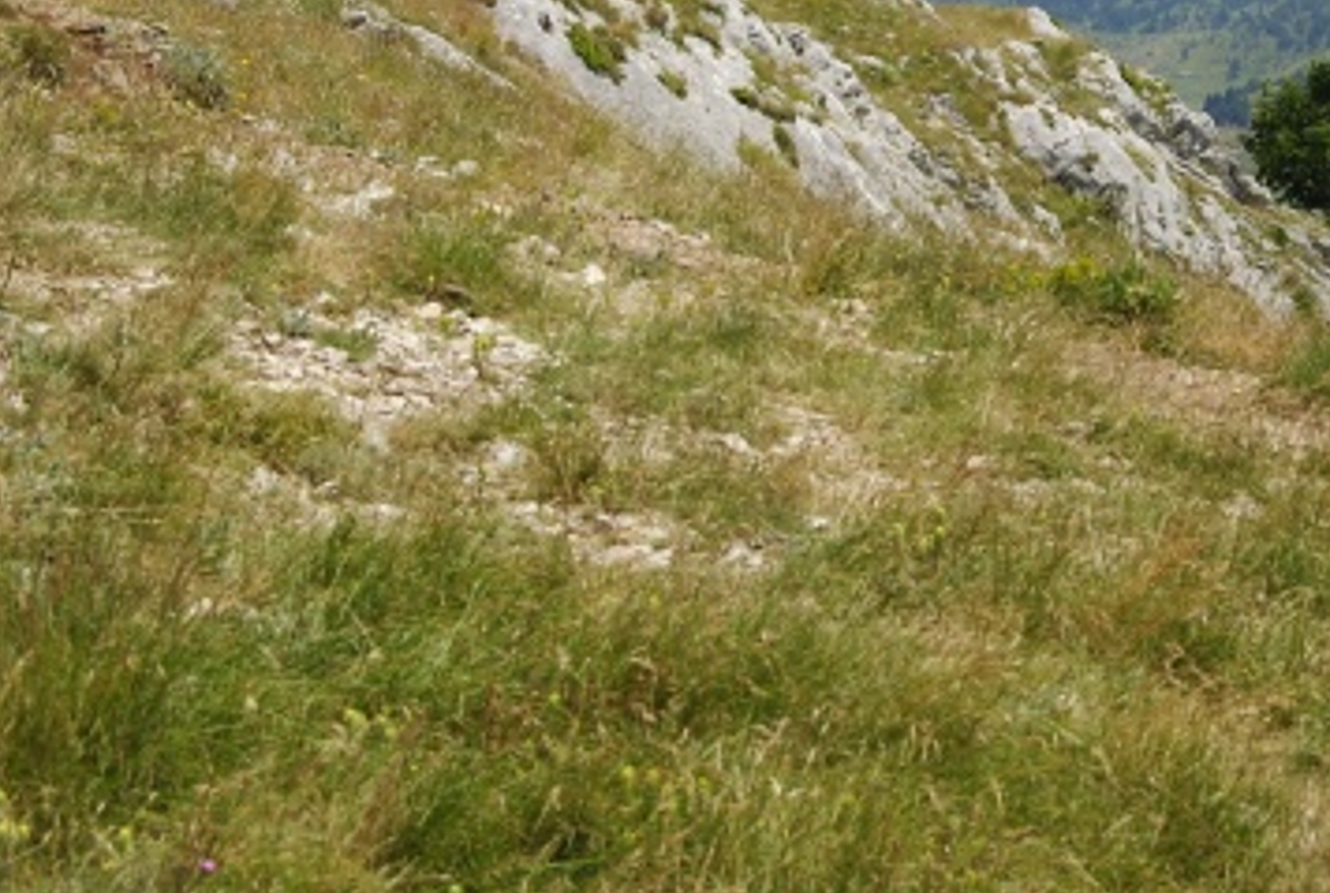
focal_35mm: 101
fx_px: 3739
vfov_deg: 13.4
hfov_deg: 20.0
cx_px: 1012
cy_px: -26
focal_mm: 30
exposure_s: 1/160
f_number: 8
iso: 100
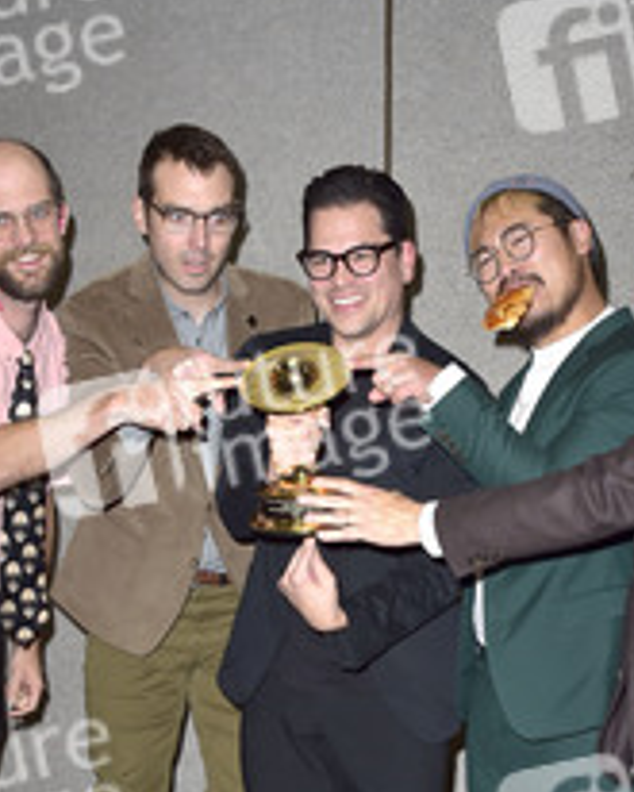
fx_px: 1453
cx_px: 348
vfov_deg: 29.8
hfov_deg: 24.6
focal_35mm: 62
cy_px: 619
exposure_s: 1/250
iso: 500
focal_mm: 34
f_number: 6.3
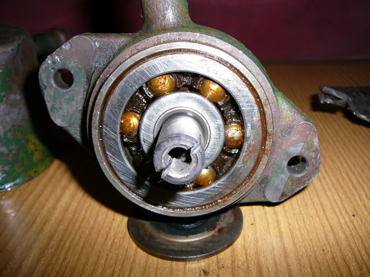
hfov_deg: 52.6
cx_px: 185
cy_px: 138
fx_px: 374
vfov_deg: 40.7
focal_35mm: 35
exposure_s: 1/30
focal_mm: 5.2
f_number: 2.8
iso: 80
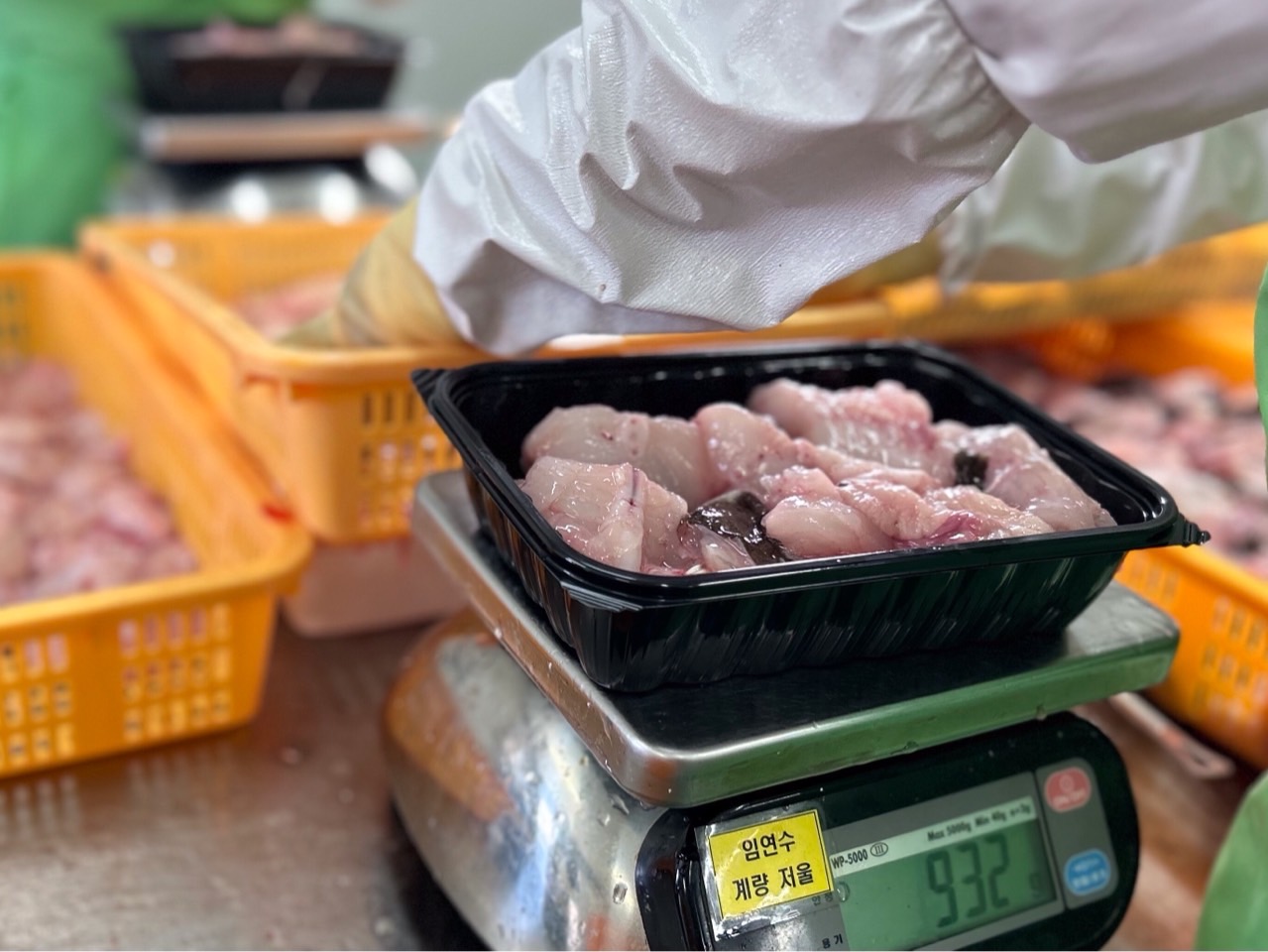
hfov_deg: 67.3
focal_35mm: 26
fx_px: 953
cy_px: 476
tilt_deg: -27.0
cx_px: 634
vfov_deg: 53.1
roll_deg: -3.0
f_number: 1.5
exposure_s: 1/120
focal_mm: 5.7
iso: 125
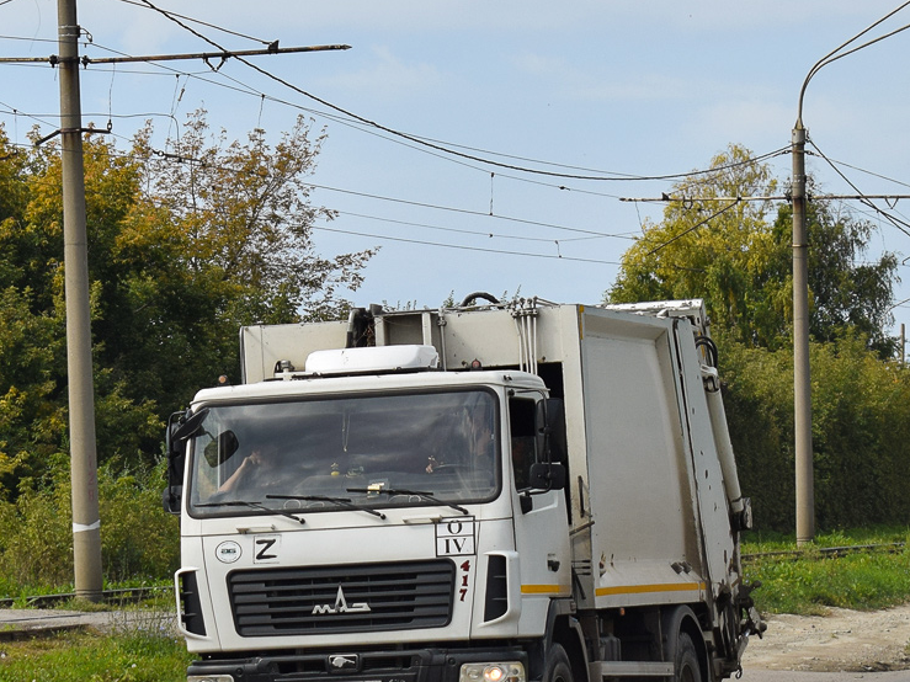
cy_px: 426
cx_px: 389
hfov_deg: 15.3
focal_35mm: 129
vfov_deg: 11.5
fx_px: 3385
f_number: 6.3
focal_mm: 55
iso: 200
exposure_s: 1/800
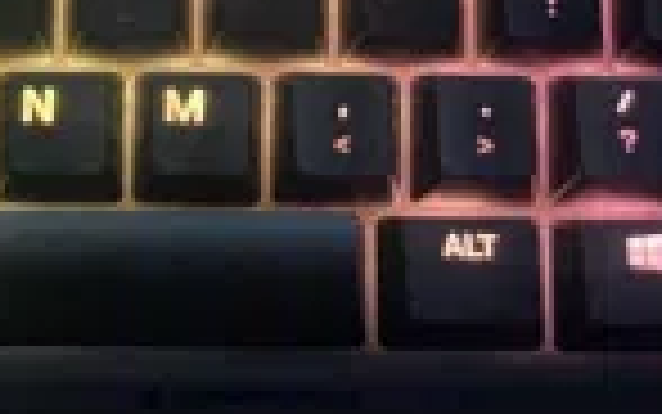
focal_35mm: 115
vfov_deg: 11.1
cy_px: -112
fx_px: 2076
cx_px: 189
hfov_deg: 18.0
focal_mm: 5.1
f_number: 1.6
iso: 800
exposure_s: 1/30
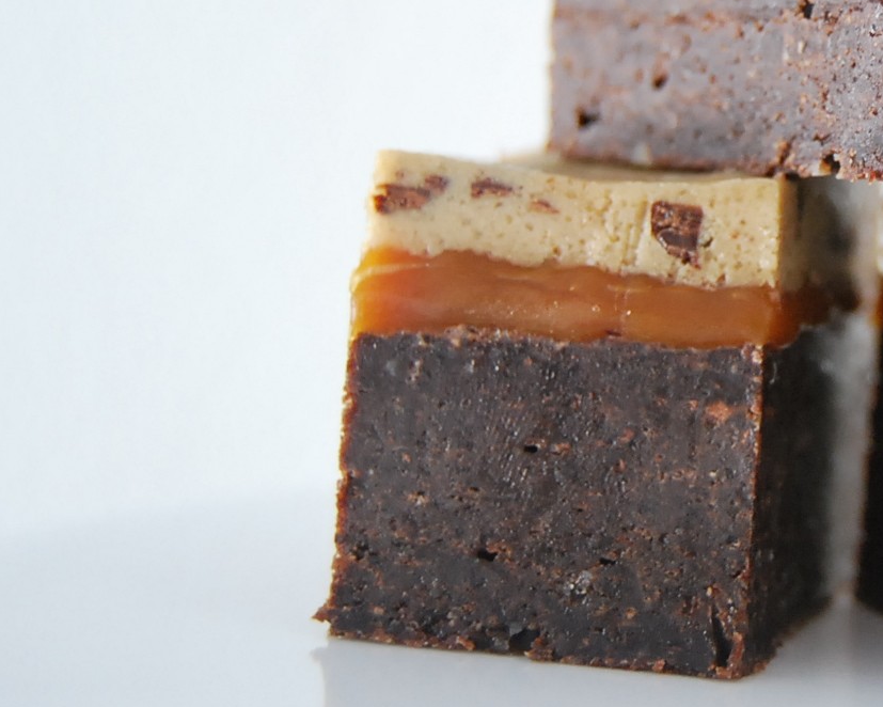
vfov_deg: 15.5
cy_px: 197
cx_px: 895
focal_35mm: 99
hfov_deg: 18.8
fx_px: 2588
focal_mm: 30
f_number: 4.2
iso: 800
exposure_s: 1/100
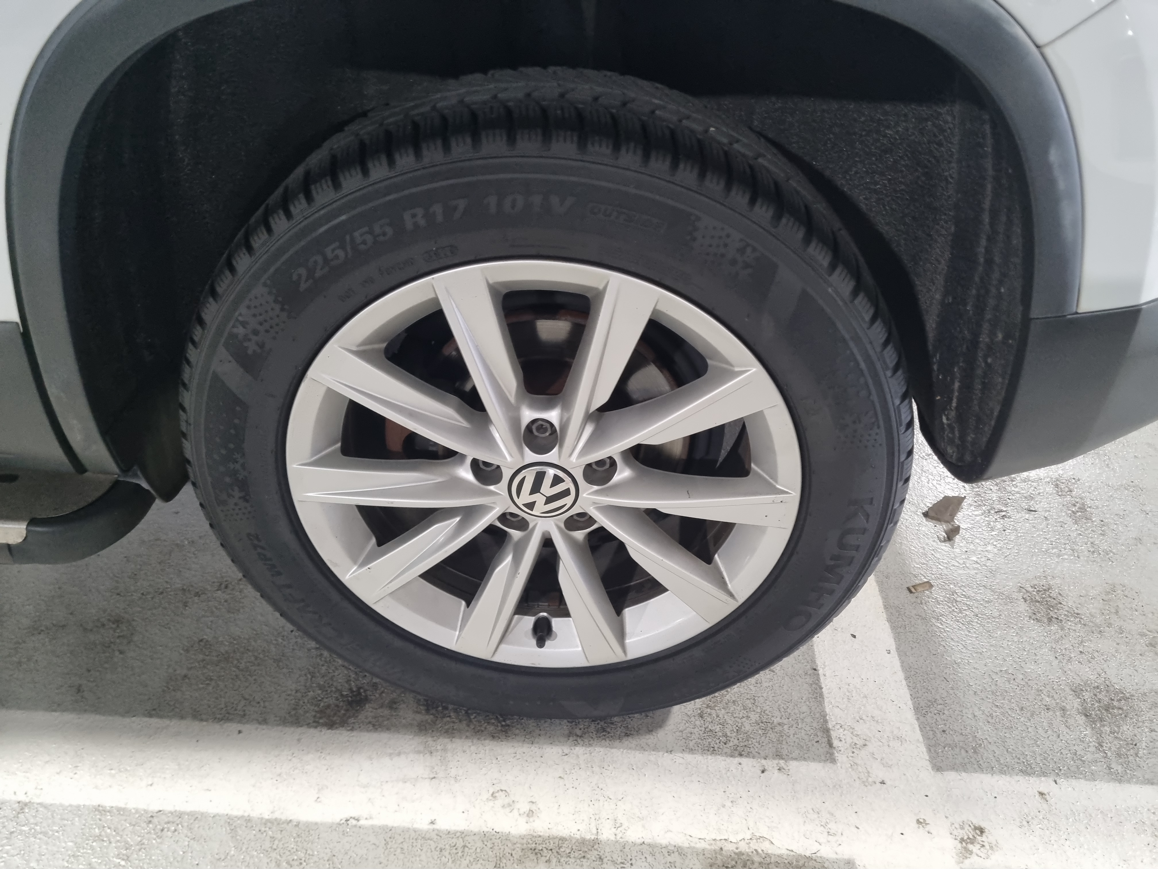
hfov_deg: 67.3
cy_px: 434
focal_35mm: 26
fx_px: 870
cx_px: 579
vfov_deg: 53.1
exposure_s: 1/40
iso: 500
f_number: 1.8
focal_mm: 5.4
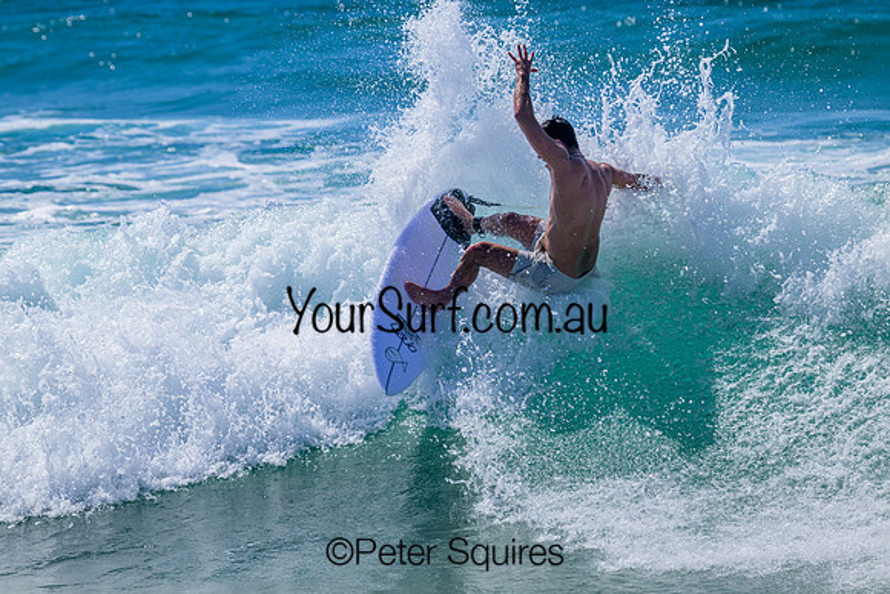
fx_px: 11374
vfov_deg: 3.0
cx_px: 445
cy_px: 297
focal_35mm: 460
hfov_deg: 4.5
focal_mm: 460
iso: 450
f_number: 11
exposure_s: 1/2000
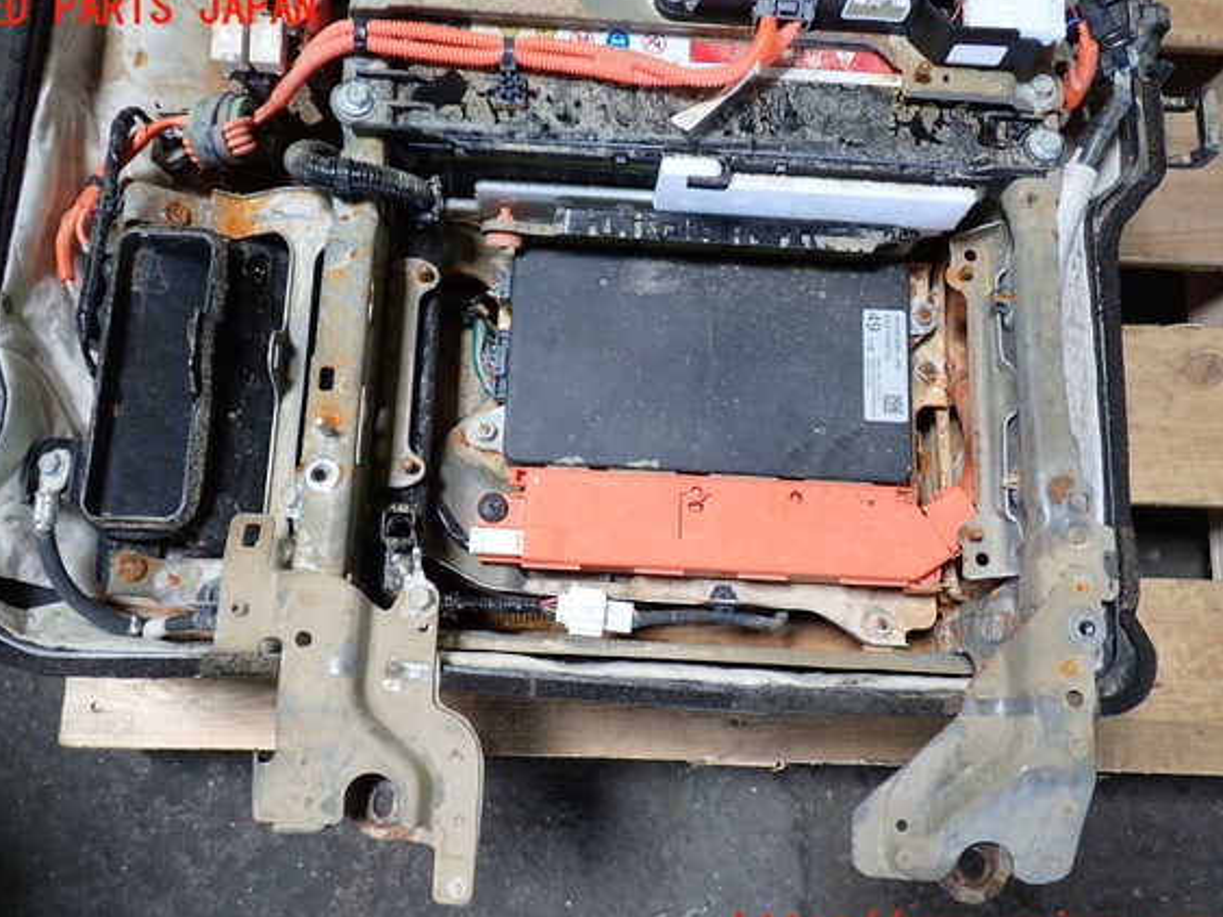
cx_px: 573
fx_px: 1130
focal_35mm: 32
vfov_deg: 44.1
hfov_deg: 56.8
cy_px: 472
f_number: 2.3
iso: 200
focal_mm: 5.4
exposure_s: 1/60
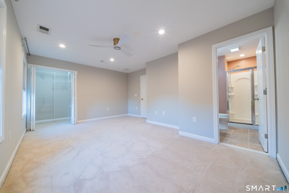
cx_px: 144
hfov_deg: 112.6
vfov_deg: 90.1
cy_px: 96
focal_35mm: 12
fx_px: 96
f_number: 8
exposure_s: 1/1000
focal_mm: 12
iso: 12800
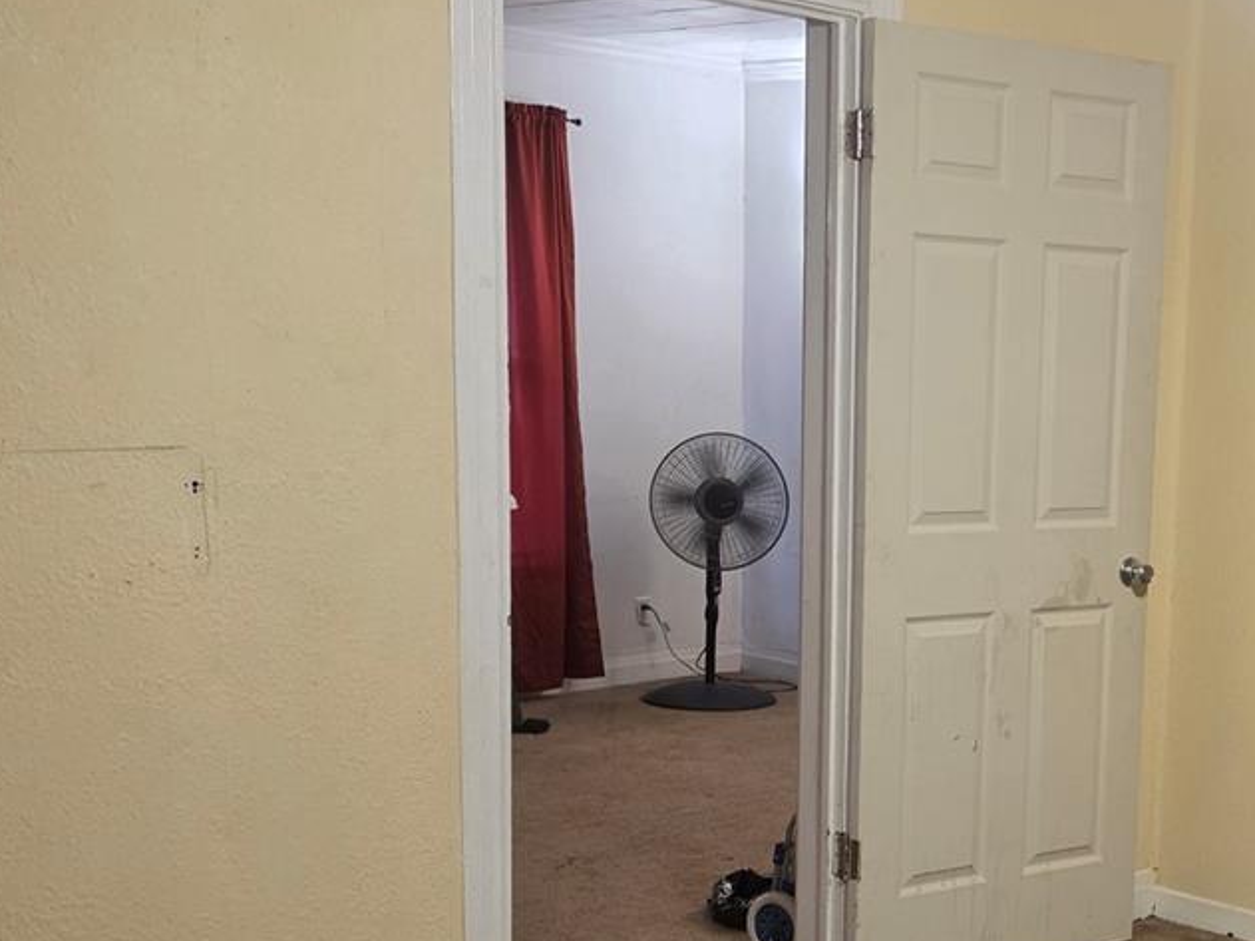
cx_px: 1068
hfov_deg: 33.0
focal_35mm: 56
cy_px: 740
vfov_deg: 25.7
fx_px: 2030
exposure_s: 1/120
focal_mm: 6.5
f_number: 1.4
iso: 250
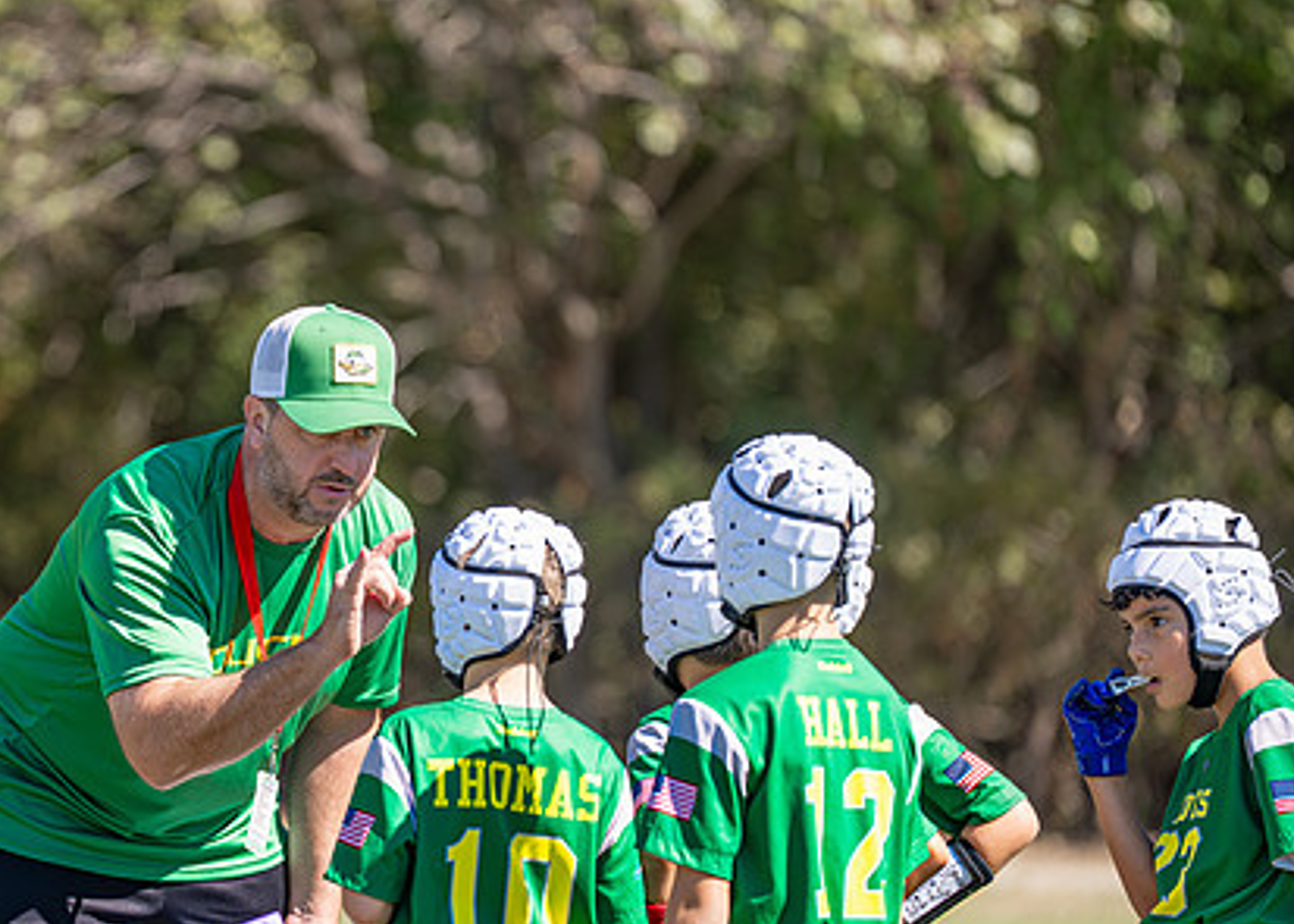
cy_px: 549
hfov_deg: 6.4
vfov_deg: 4.6
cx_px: 276
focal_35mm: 315
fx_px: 11576
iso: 200
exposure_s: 1/2000
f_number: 2.8
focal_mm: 200
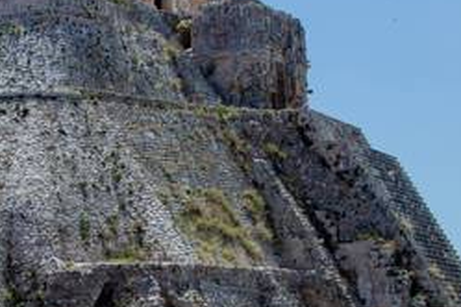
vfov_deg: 13.1
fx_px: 1332
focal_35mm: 104
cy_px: 240
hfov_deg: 19.5
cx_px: 118
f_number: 9
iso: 100
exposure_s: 1/80
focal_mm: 24
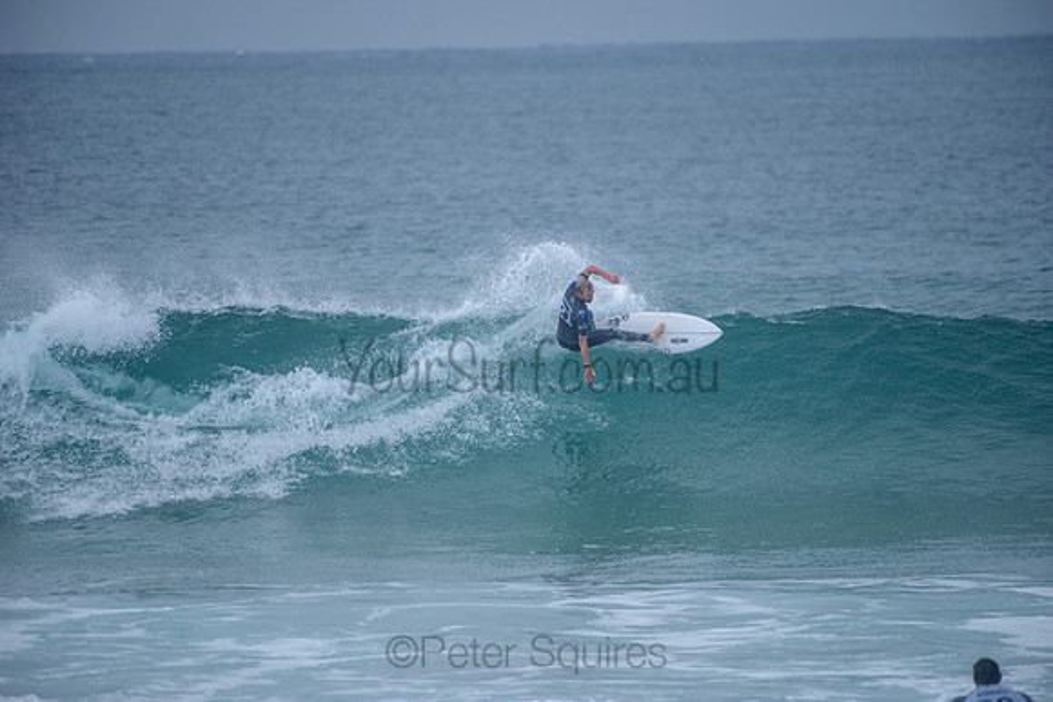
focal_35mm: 500
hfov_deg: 4.1
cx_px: 526
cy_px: 351
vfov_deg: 2.8
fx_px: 14628
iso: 400
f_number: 5.6
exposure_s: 1/2000
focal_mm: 500
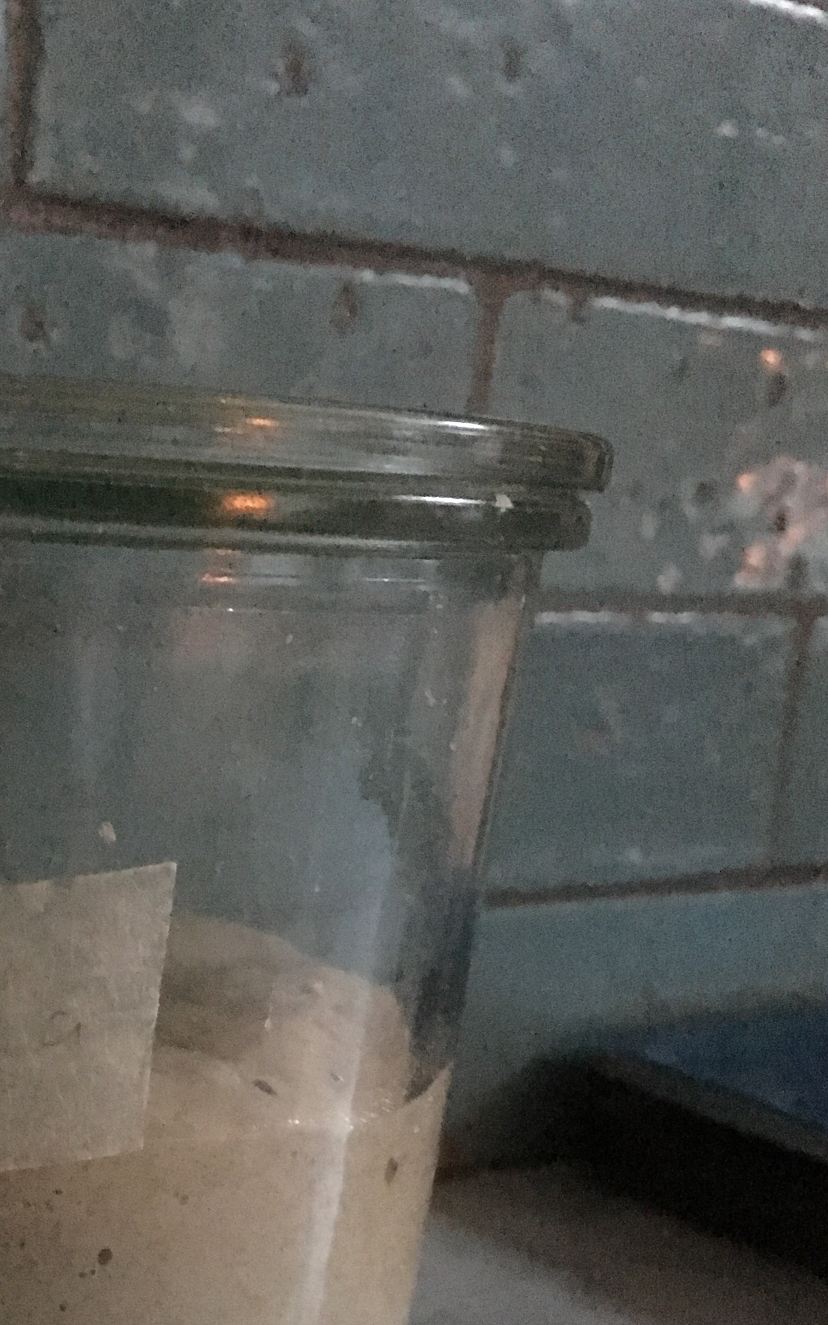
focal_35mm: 48
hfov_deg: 25.9
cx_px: 66
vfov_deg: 40.7
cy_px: 988
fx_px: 1733
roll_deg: -3.4
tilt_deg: -15.5
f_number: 2.2
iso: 1250
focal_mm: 4.15
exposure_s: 1/15
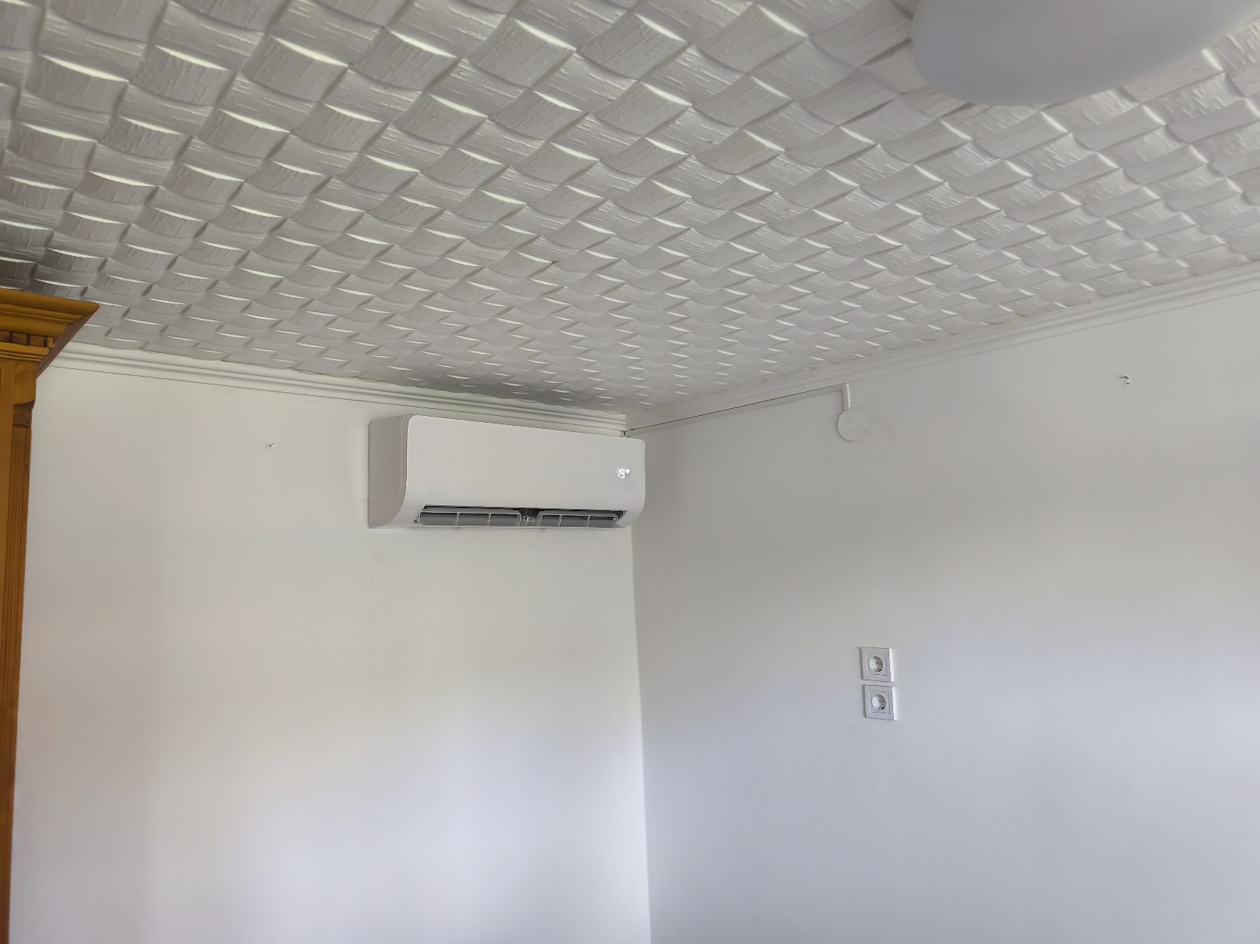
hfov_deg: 73.9
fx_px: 837
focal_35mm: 23
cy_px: 472
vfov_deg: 58.9
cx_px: 630
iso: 320
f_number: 1.6
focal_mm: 6.57
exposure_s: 1/50
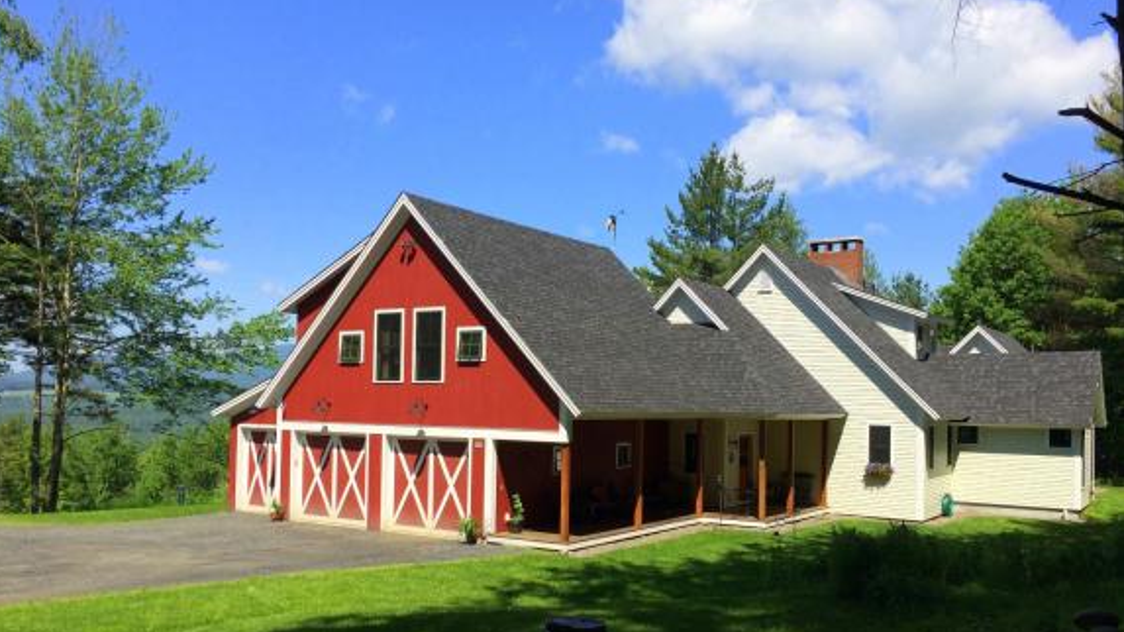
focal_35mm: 32
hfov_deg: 61.0
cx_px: 557
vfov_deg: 36.5
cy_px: 381
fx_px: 954
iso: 32
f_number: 2.2
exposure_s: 1/1953
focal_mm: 4.15
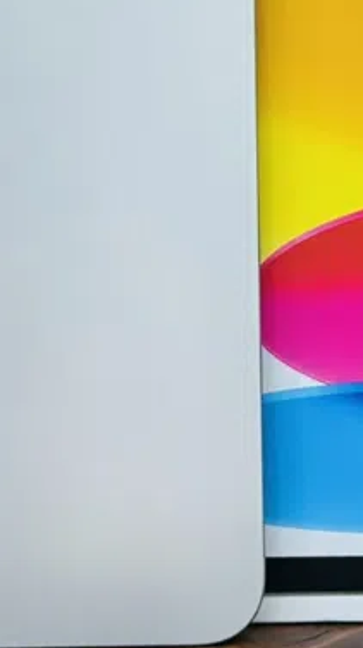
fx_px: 3257
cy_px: -127
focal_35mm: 190
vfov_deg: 11.1
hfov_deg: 6.4
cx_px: 151
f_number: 1.78
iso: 125
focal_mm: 6.86
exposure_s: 1/100
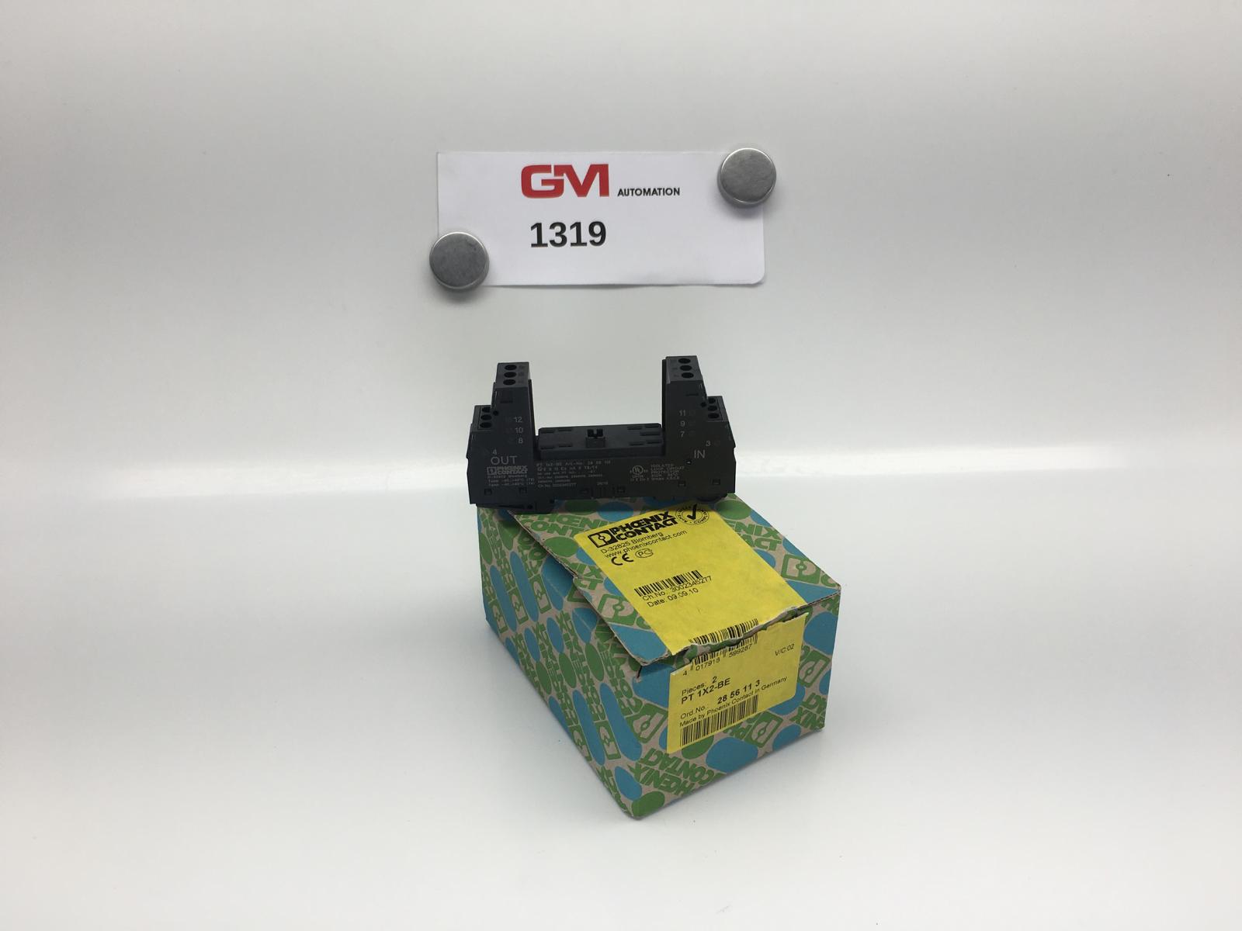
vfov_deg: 48.2
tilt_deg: -31.5
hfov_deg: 61.7
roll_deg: +0.2
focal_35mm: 29
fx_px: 1041
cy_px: 466
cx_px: 621
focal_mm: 4.15
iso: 25
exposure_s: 1/281
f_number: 2.2
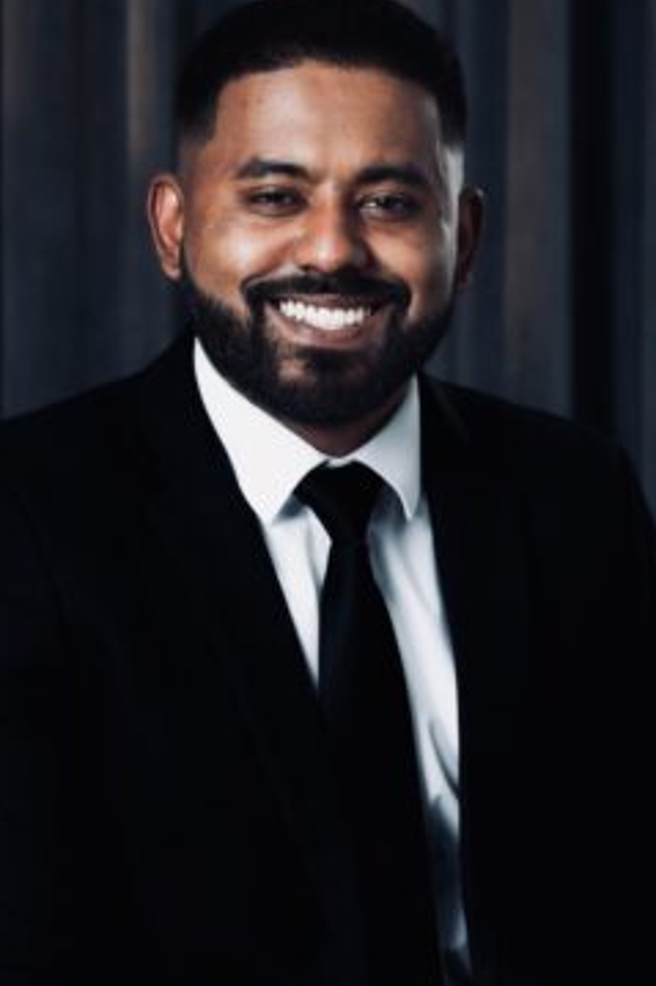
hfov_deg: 8.2
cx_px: 307
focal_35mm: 167
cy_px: 470
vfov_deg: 12.3
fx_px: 4569
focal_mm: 100
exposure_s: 1/125
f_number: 10
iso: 200
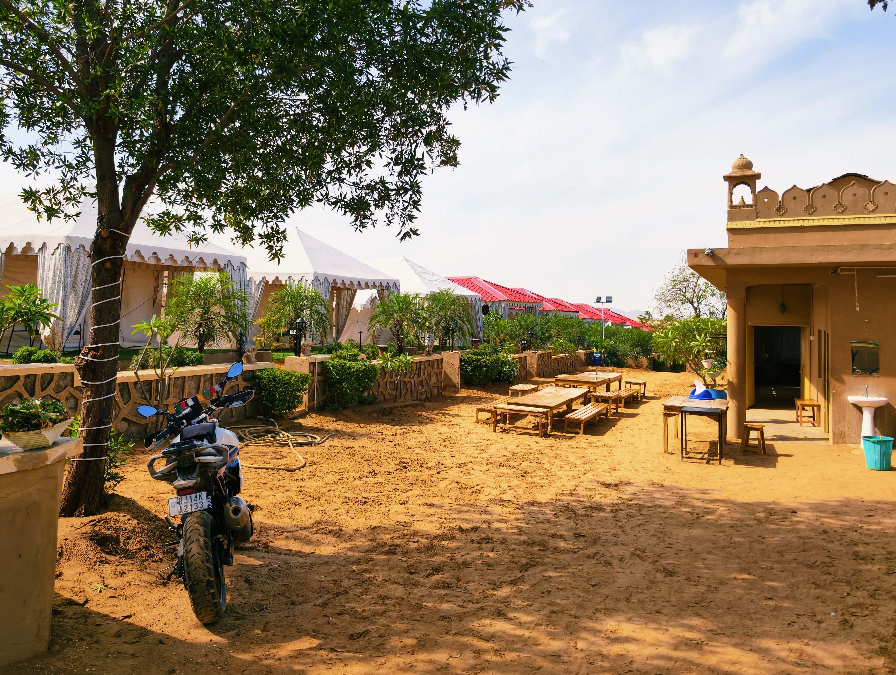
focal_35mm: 26
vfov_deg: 53.1
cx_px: 449
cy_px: 299
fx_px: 674
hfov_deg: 67.2
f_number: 1.68
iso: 57
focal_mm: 6.25
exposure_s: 1/709
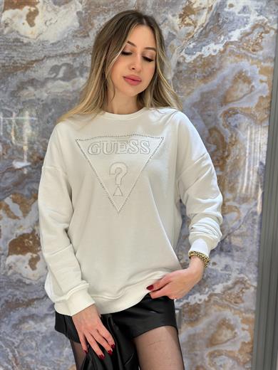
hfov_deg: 30.3
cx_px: 139
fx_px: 514
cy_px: 185
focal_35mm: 48
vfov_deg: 39.7
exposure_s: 1/100
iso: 125
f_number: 1.78
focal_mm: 6.86
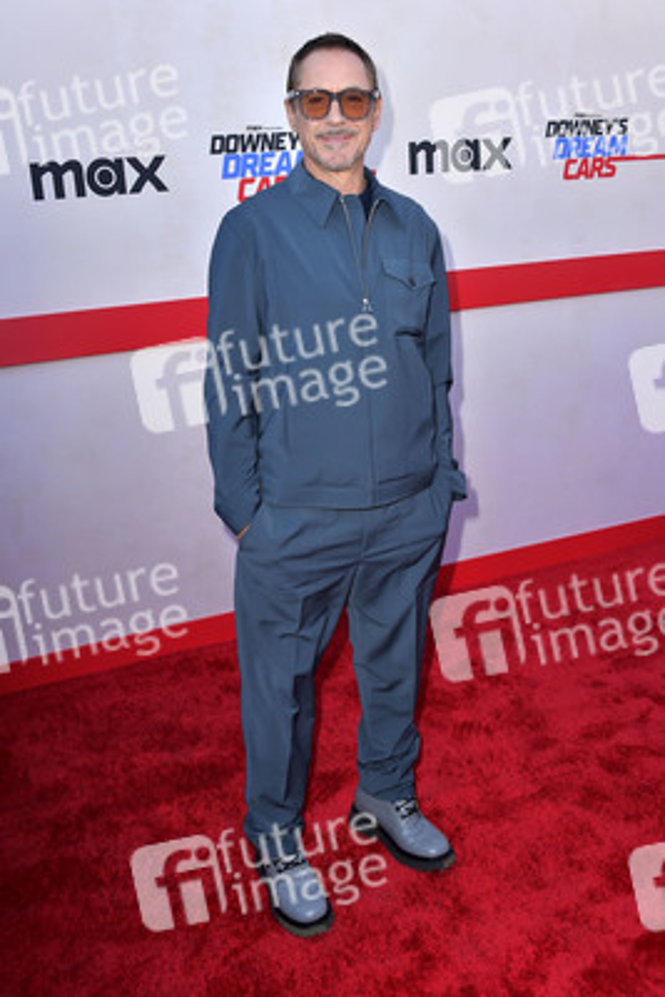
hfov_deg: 41.1
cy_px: 498
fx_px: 886
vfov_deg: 58.7
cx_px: 332
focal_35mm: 32
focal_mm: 32
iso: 250
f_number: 6.3
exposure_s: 1/250
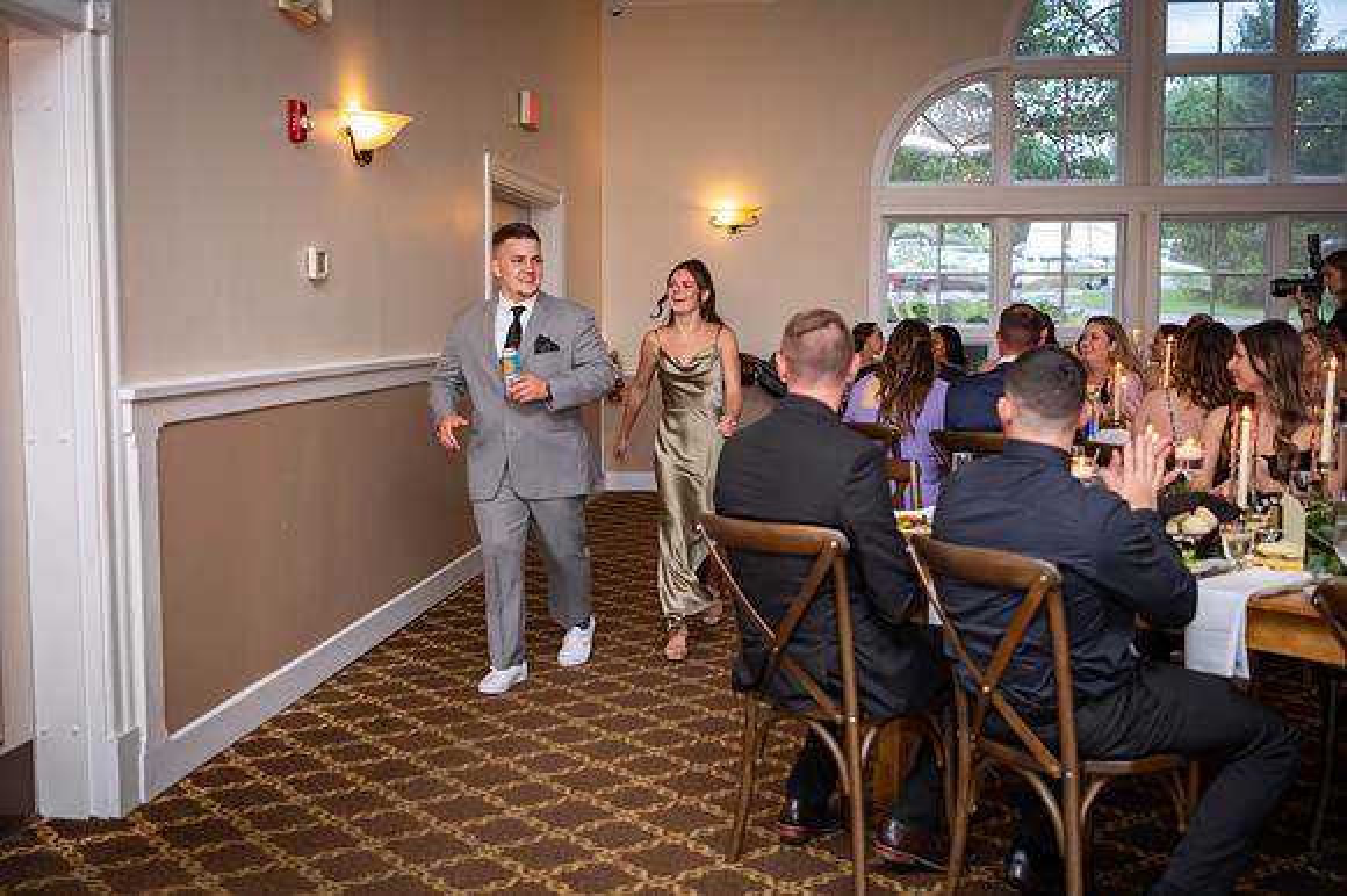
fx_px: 1496
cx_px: 674
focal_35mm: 40
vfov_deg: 33.4
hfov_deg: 48.5
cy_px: 448
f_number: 2.8
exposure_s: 1/100
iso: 800
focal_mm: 40
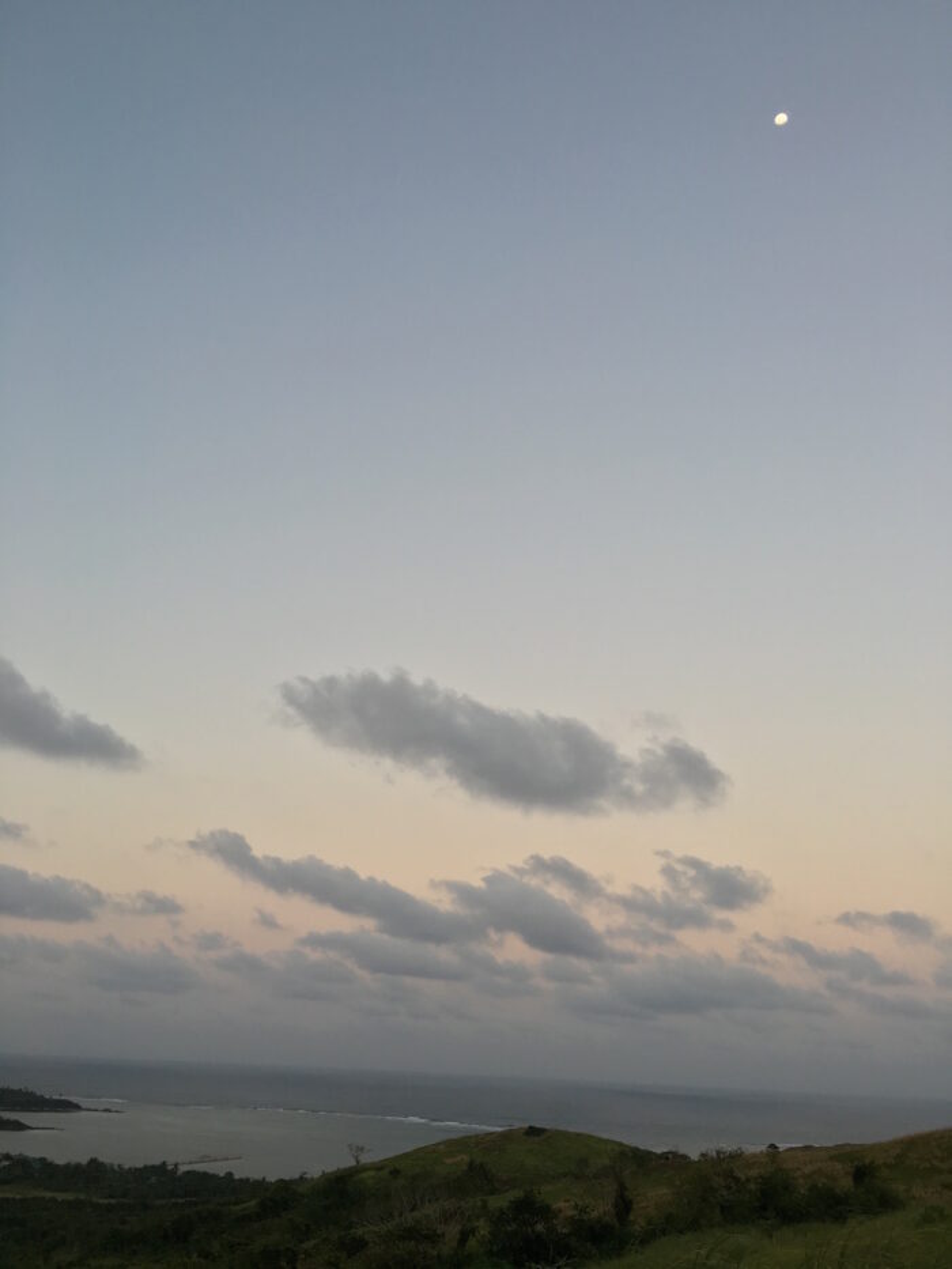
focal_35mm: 29
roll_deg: -3.6
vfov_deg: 61.7
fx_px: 1063
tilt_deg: +21.6
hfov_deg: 48.2
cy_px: 634
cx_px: 476
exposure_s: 1/60
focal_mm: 4.15
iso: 25
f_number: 2.2
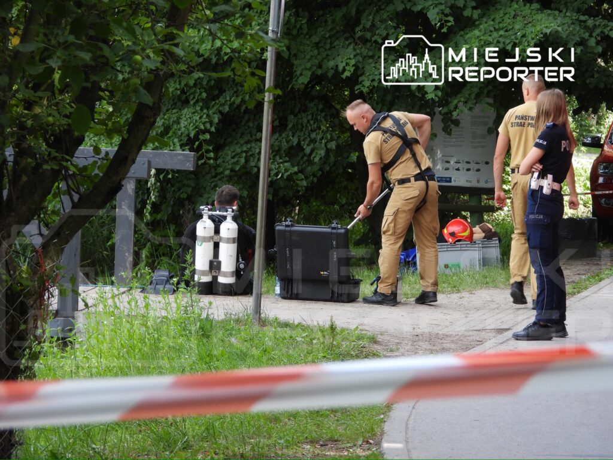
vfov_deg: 8.0
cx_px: 306
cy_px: 230
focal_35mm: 185
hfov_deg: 10.7
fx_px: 3276
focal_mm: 33.2
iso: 100
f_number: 4.5
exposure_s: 1/100
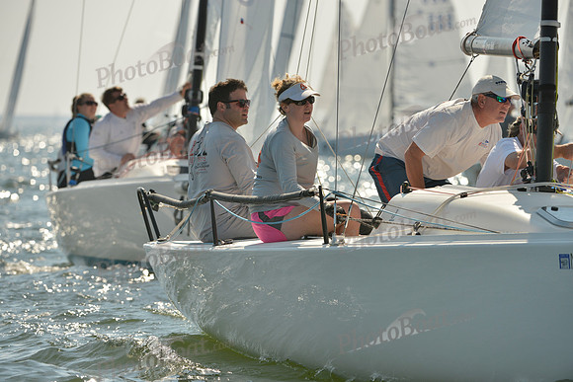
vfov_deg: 5.1
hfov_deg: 7.6
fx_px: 4298
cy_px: 191
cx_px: 286
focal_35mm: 270
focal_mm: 270
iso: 280
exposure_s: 1/1600
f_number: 6.3
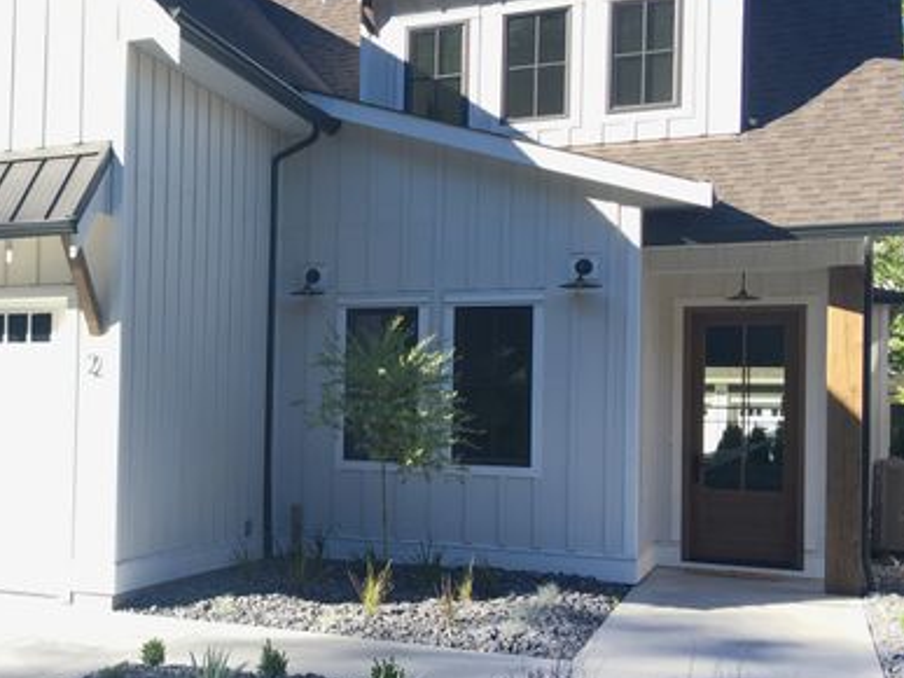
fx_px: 1175
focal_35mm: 45
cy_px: 243
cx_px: 238
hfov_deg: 41.0
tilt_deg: +7.4
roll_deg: -1.5
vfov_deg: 32.0
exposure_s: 1/345
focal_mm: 4.15
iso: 25
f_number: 2.2
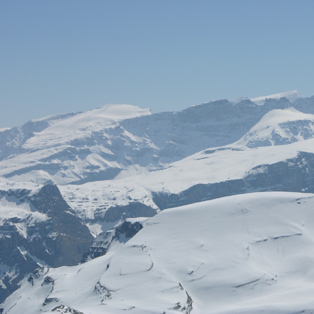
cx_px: 164
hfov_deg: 12.3
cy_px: 157
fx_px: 1457
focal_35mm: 142
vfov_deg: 12.3
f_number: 7.5
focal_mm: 29.5
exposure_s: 1/547
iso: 50
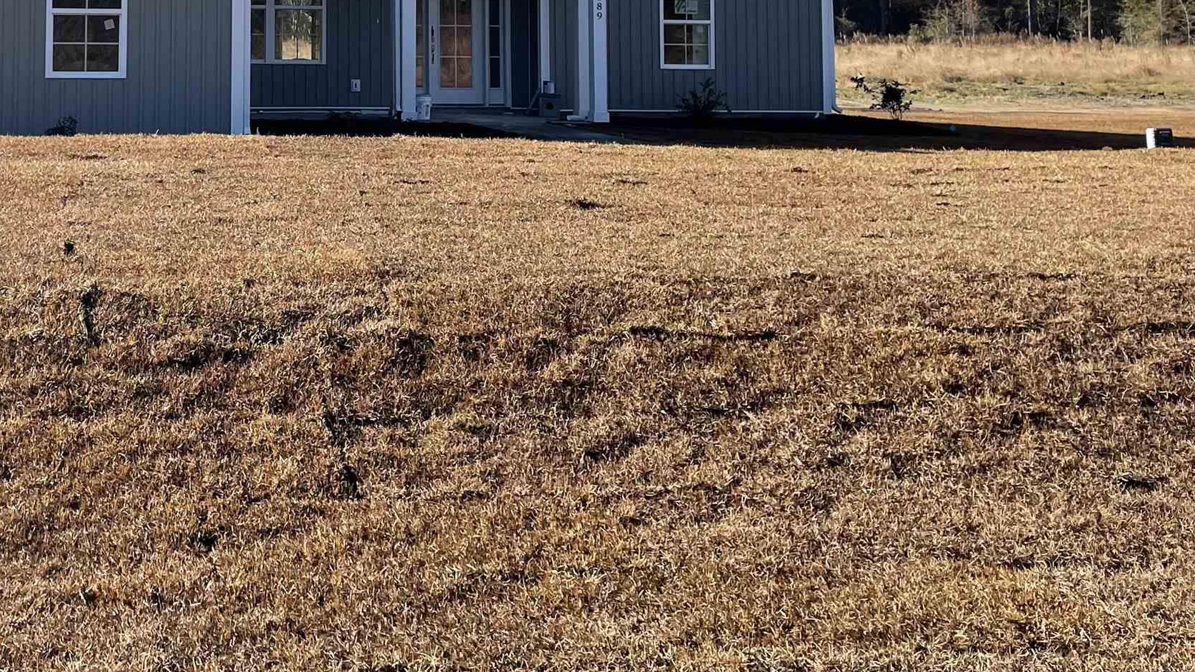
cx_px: 247
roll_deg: +0.4
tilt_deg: +3.4
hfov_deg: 38.4
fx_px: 1648
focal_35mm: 52
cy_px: -67
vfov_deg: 21.8
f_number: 1.6
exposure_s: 1/2681
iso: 32
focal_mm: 4.2
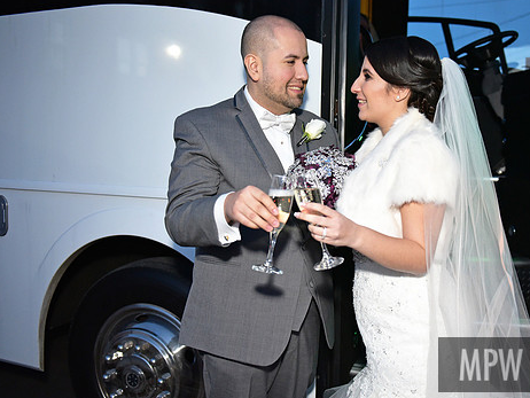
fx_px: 536
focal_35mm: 35
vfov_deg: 40.7
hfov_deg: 52.3
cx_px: 311
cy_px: 188
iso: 2000
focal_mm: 29
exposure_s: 1/125
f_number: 2.8
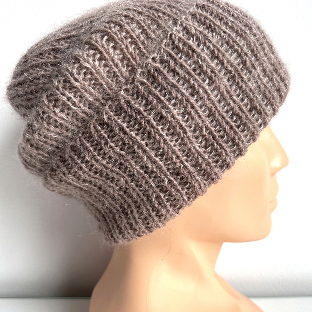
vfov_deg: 55.2
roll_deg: -1.0
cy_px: 189
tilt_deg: -8.6
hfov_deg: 55.6
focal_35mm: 29
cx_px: 157
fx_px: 296
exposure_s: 1/121
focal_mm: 6.86
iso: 160
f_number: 1.78
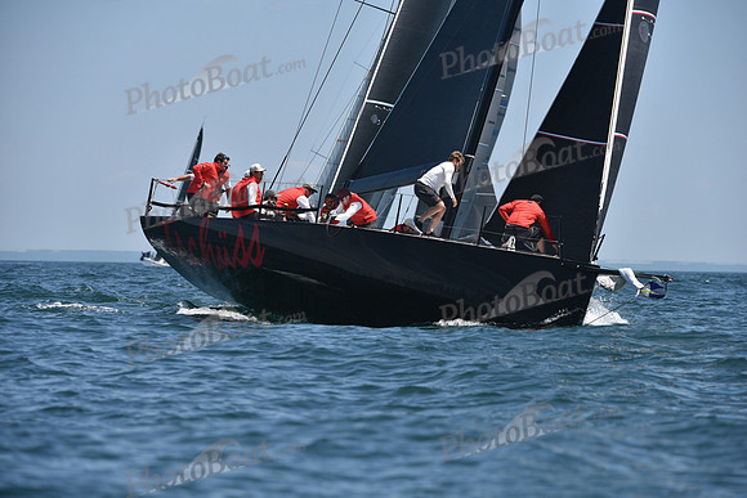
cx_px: 374
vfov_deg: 5.7
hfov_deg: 8.6
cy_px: 249
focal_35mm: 240
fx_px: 4981
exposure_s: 1/1600
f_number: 6.3
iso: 320
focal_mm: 240
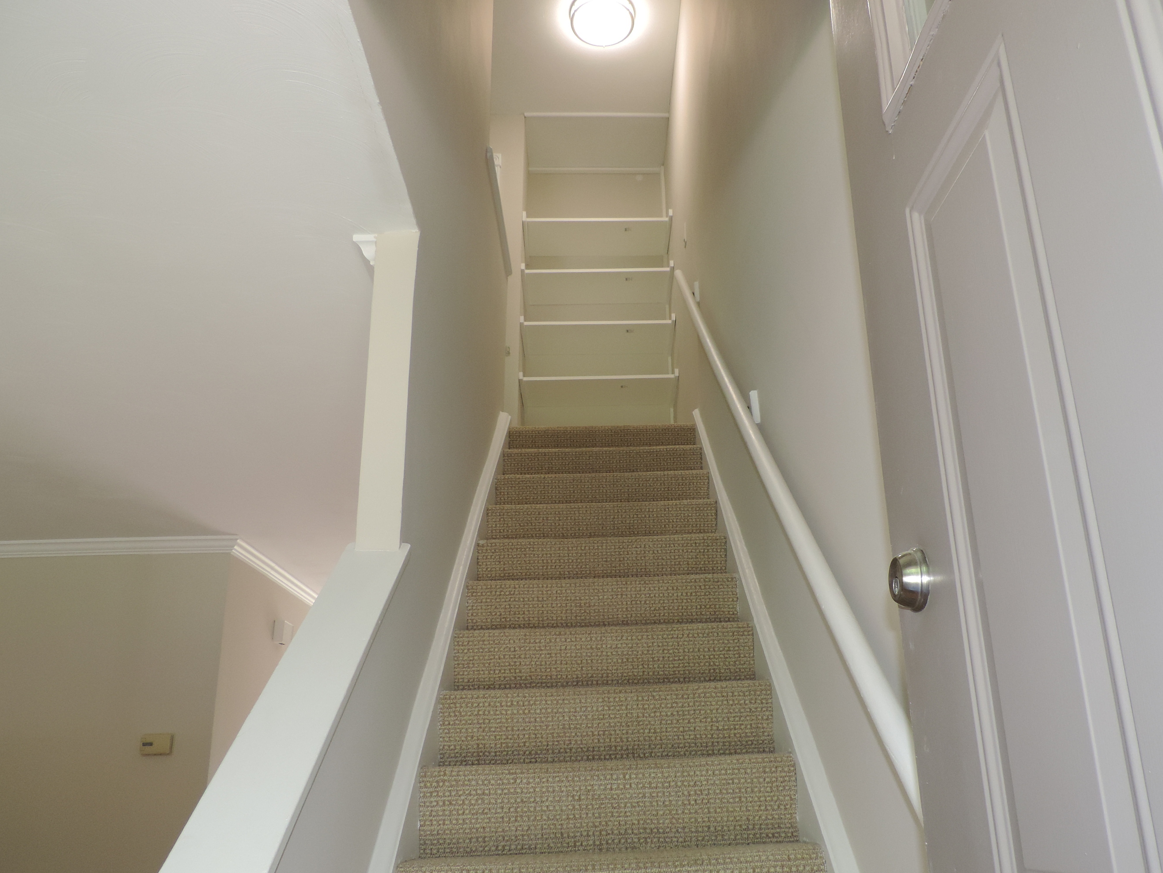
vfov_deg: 49.7
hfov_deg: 63.3
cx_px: 640
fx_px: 941
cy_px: 472
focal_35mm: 28
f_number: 3
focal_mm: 4.3
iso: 200
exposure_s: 1/40
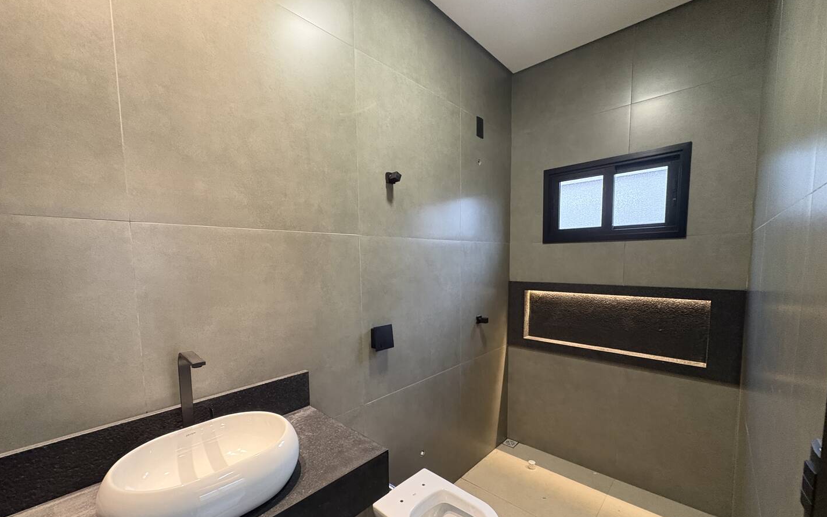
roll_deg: +1.6
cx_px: 414
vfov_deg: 74.5
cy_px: 289
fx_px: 338
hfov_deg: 101.5
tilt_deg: -4.4
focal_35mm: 15
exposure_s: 1/60
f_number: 2.2
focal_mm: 2.22
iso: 640
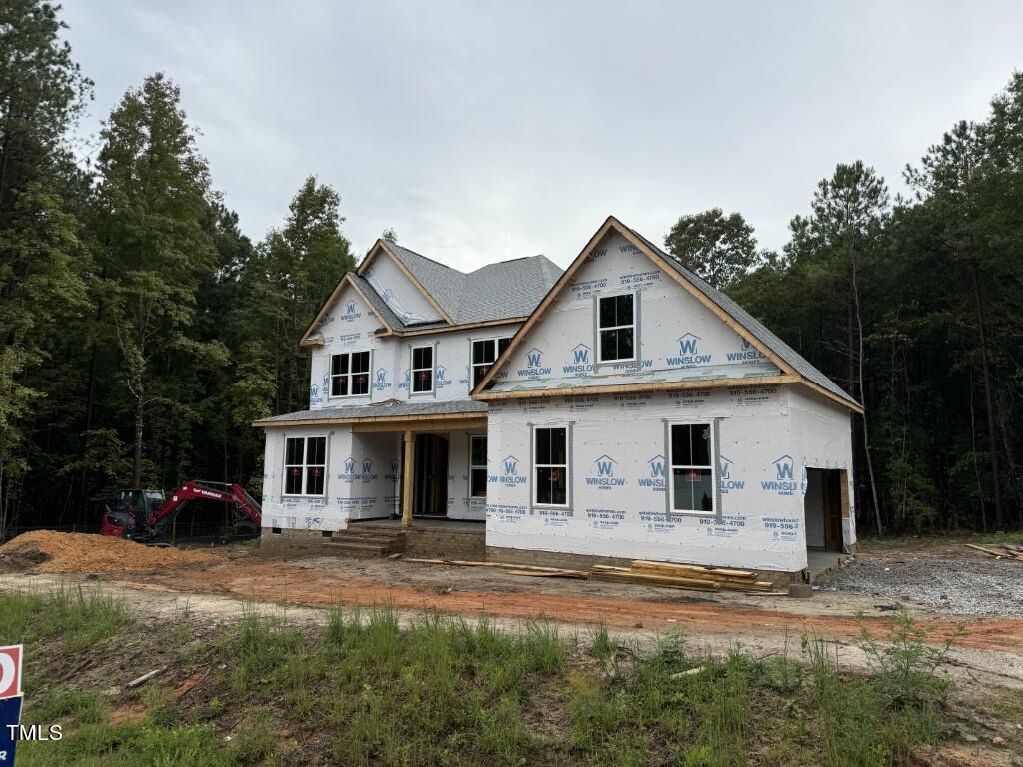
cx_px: 512
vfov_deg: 56.8
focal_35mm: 24
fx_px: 709
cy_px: 384
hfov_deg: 71.6
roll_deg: -1.1
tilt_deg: +6.3
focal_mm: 6.76
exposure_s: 1/1456
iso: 80
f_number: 1.78
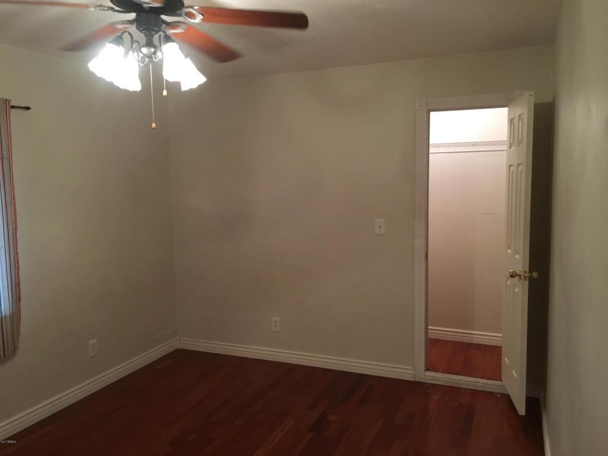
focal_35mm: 29
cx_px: 304
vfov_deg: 48.2
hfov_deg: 61.7
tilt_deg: -5.5
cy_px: 228
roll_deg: +0.4
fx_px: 509
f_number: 2.2
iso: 160
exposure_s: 1/30
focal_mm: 4.15
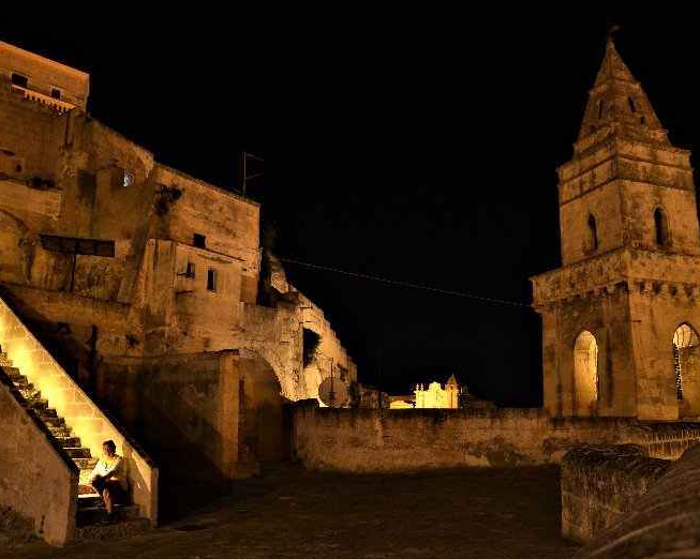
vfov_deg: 47.1
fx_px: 642
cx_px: 367
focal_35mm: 31
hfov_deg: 57.2
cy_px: 282
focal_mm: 18
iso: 800
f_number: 4
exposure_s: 1
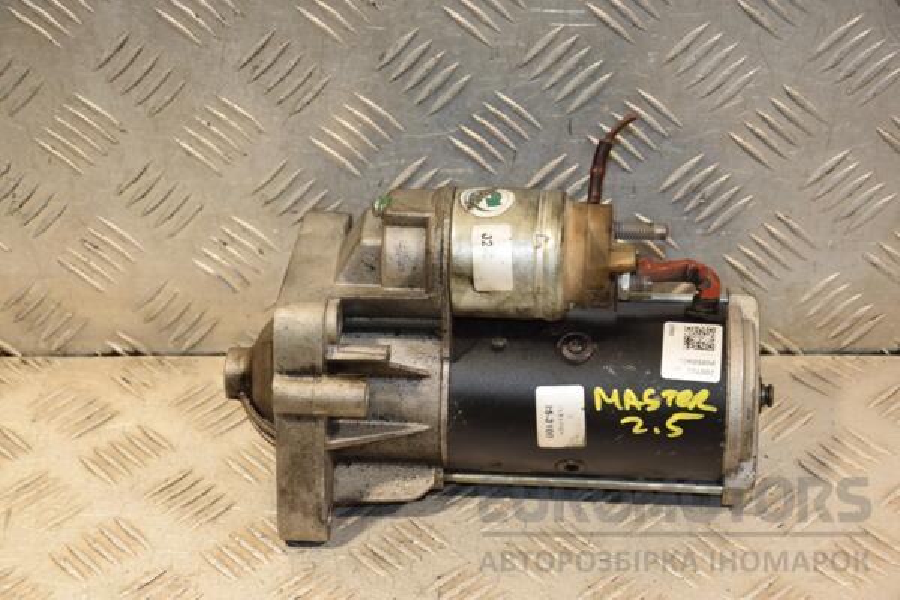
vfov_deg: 15.7
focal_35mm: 87
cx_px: 450
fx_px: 2175
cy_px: 300
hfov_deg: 23.4
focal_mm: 58
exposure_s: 1/200
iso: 800
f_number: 5.3
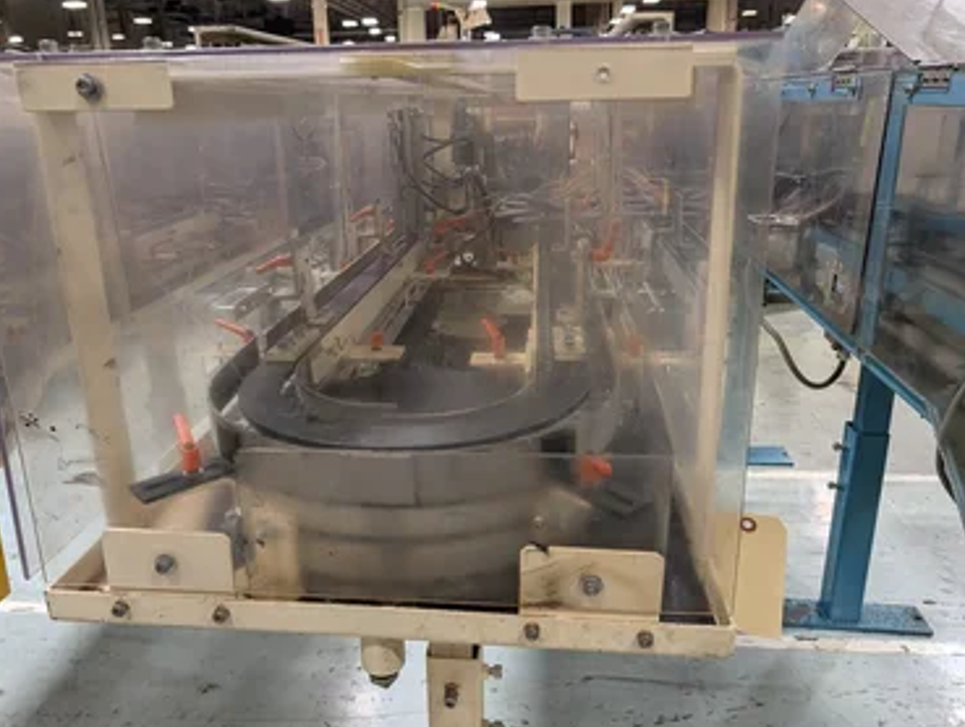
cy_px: 341
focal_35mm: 26
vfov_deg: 53.2
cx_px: 445
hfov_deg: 67.1
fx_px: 726
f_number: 1.68
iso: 885
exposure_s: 1/766
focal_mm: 6.9
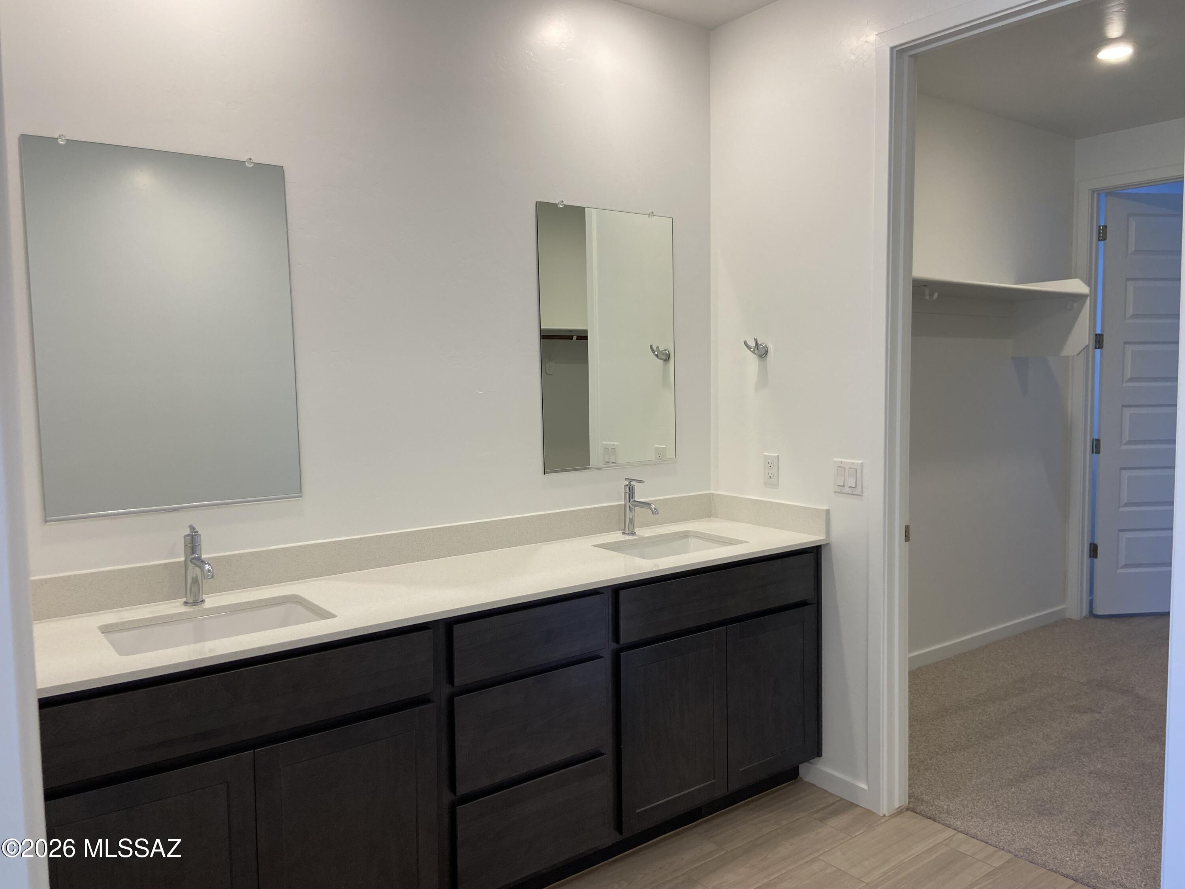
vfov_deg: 53.1
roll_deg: +1.2
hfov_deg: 67.3
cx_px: 592
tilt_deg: -5.0
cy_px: 444
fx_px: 890
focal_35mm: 26
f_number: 1.8
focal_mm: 4.25
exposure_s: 1/120
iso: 80
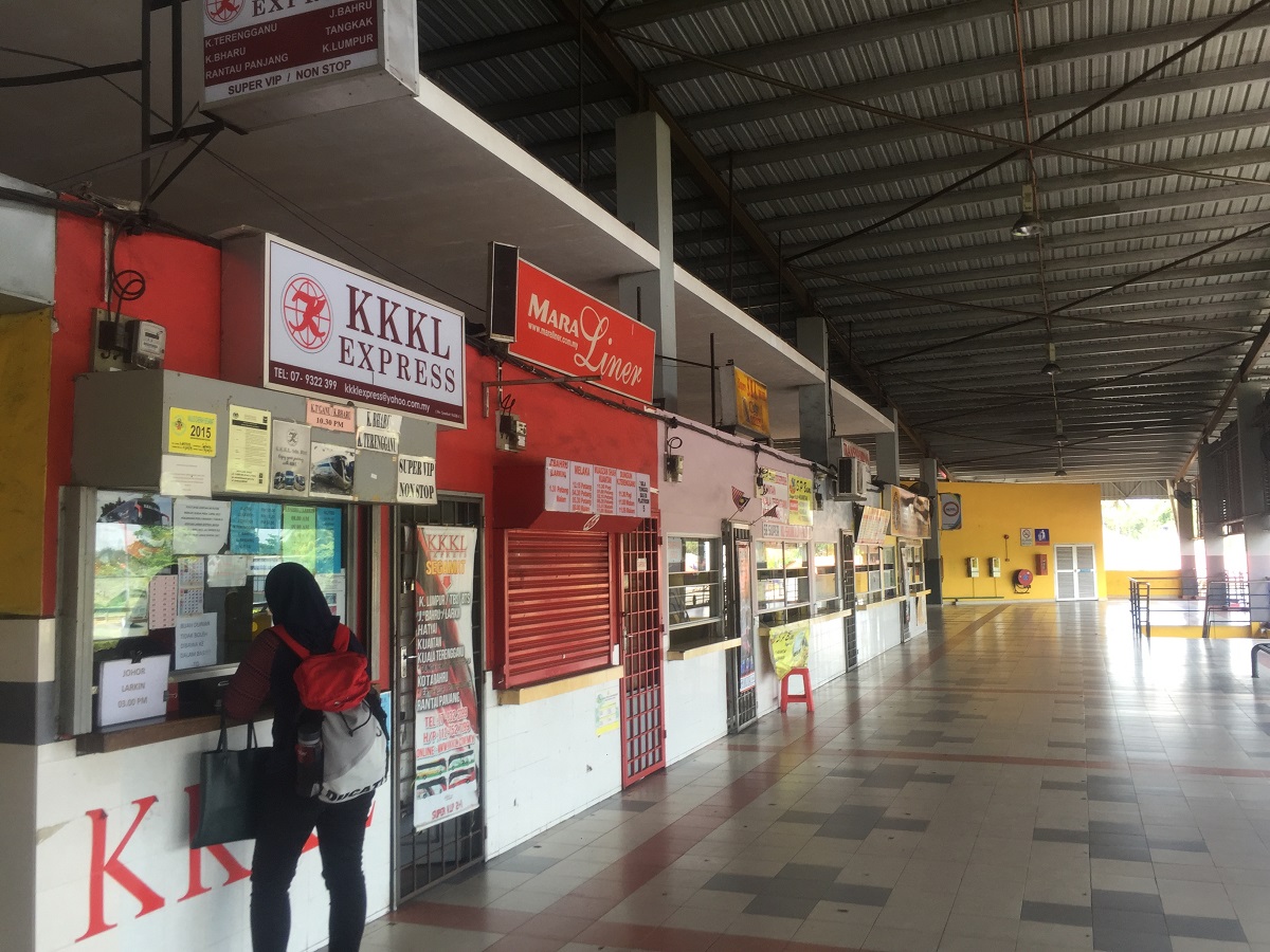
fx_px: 1064
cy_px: 476
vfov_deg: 48.2
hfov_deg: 61.7
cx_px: 635
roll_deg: +0.6
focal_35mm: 29
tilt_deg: +3.0
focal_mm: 4.15
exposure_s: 1/100
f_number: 2.2
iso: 32
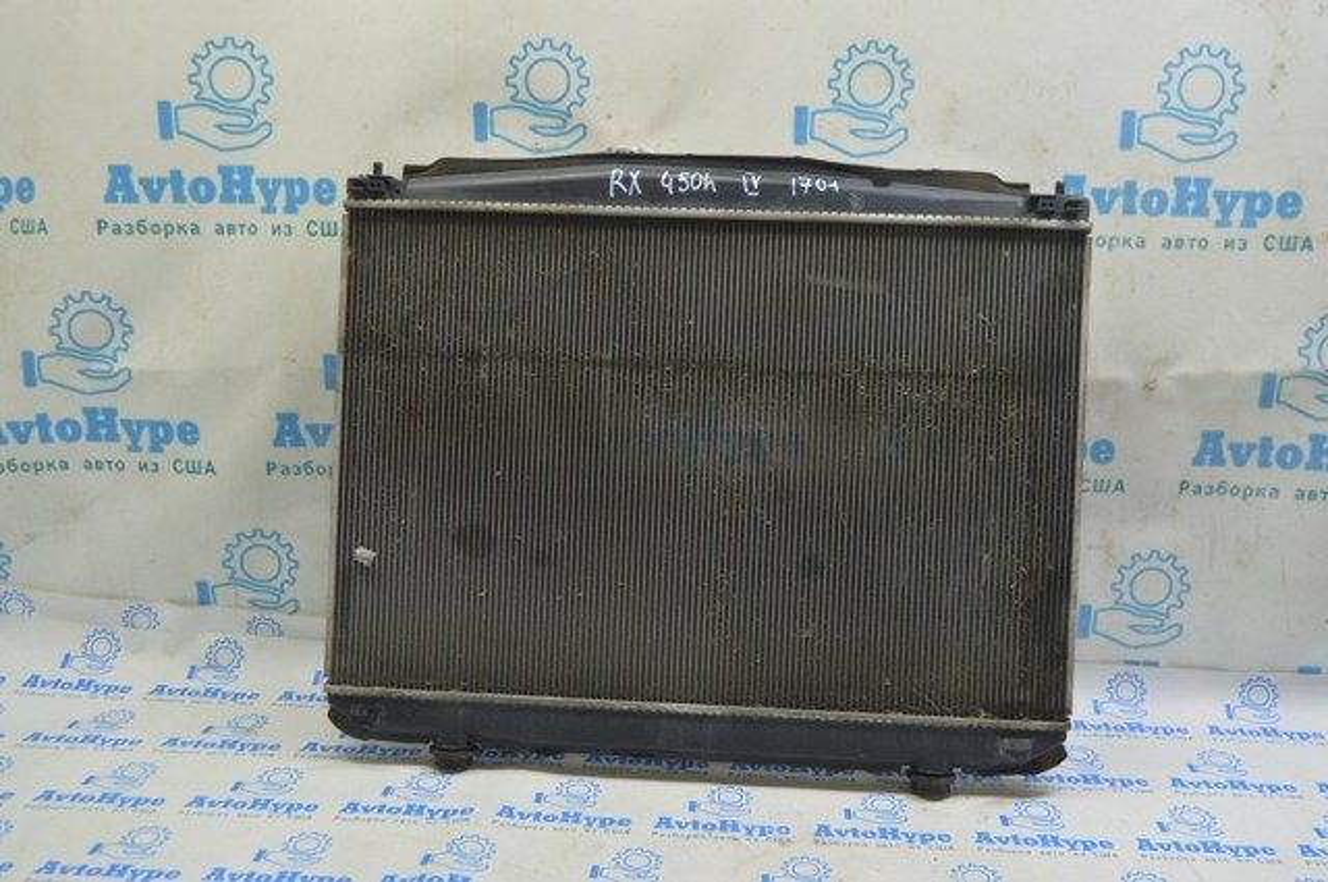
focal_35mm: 36
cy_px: 441
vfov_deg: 36.8
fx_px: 1326
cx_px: 664
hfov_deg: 53.2
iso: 400
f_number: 5.6
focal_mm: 24
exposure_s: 1/20
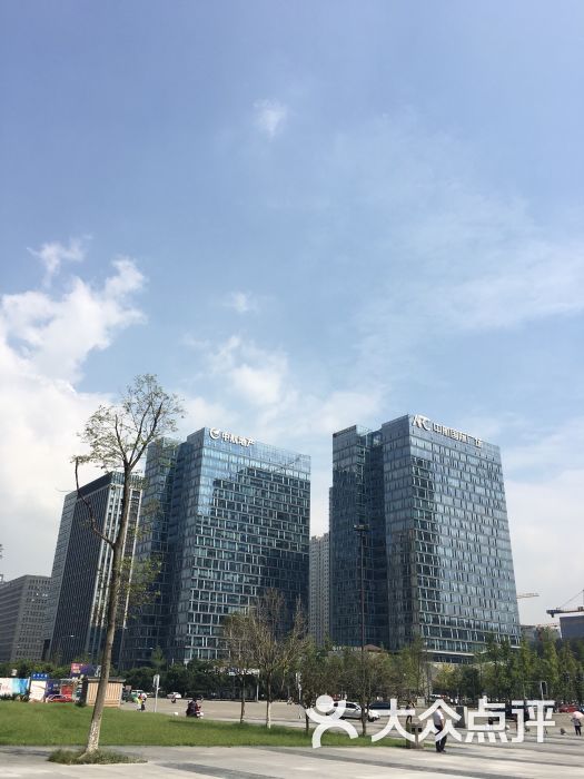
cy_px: 390
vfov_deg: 61.7
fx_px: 652
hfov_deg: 48.2
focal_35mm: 29
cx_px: 292
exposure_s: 1/2137
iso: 25
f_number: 2.2
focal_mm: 4.15
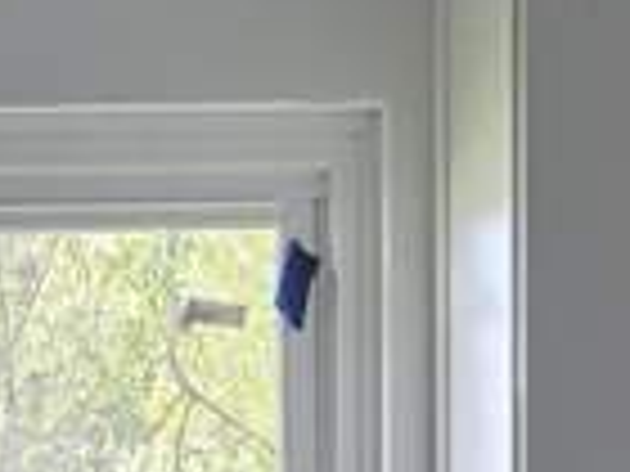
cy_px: 863
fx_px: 2384
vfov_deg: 10.6
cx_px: 94
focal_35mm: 131
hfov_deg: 14.9
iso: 640
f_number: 1.7
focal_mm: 6.3
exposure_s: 1/240
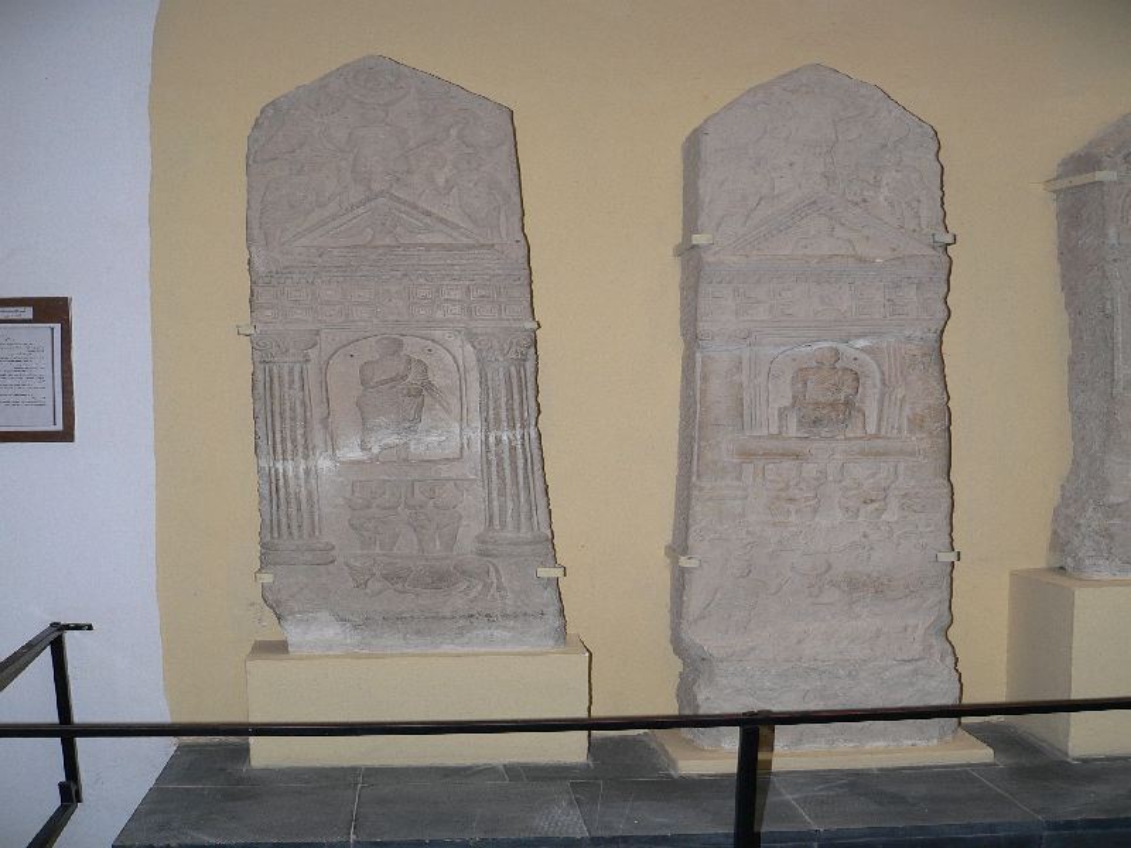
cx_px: 566
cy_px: 424
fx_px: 1176
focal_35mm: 36
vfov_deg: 39.7
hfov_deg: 51.4
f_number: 2.8
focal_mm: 6
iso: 80
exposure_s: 1/60
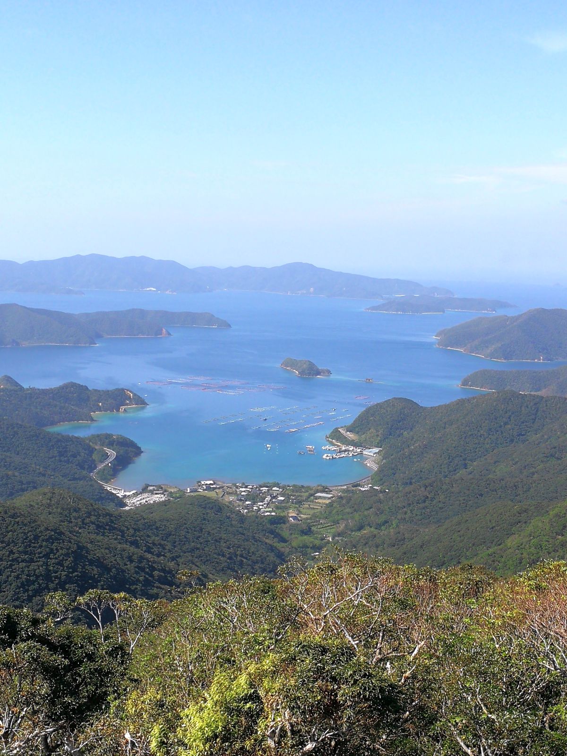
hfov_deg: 31.5
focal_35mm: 46
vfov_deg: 41.2
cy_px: 378
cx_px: 284
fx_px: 1005
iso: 50
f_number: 2.2
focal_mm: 3.95
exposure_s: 1/942
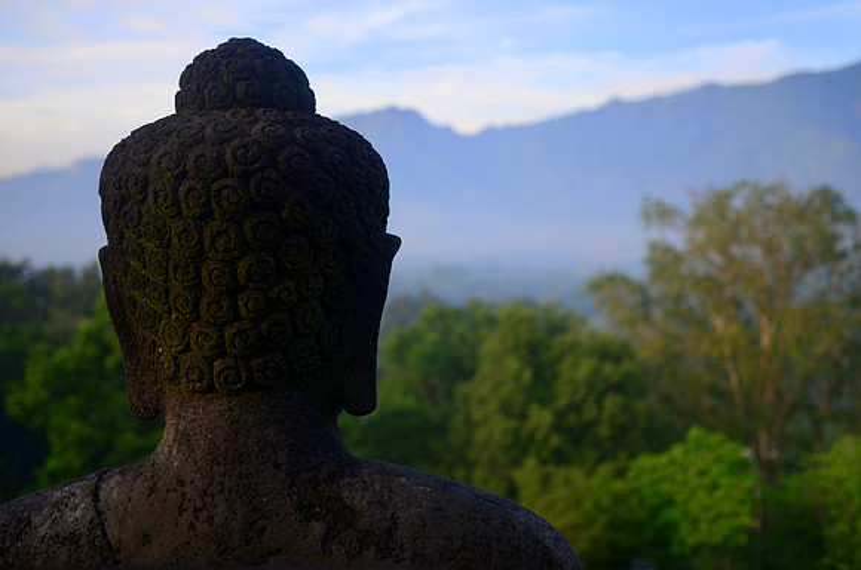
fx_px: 1002
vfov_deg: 31.7
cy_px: 285
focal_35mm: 42
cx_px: 430
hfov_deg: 46.5
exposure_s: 1/400
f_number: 3.3
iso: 100
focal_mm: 28
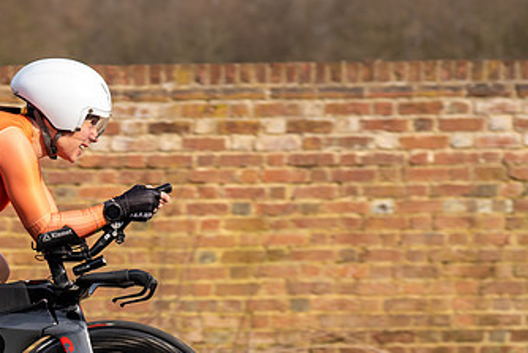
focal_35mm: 196
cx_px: -74
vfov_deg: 7.0
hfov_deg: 10.3
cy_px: 208
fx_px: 2876
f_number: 3.5
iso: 100
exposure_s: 1/800
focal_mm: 84
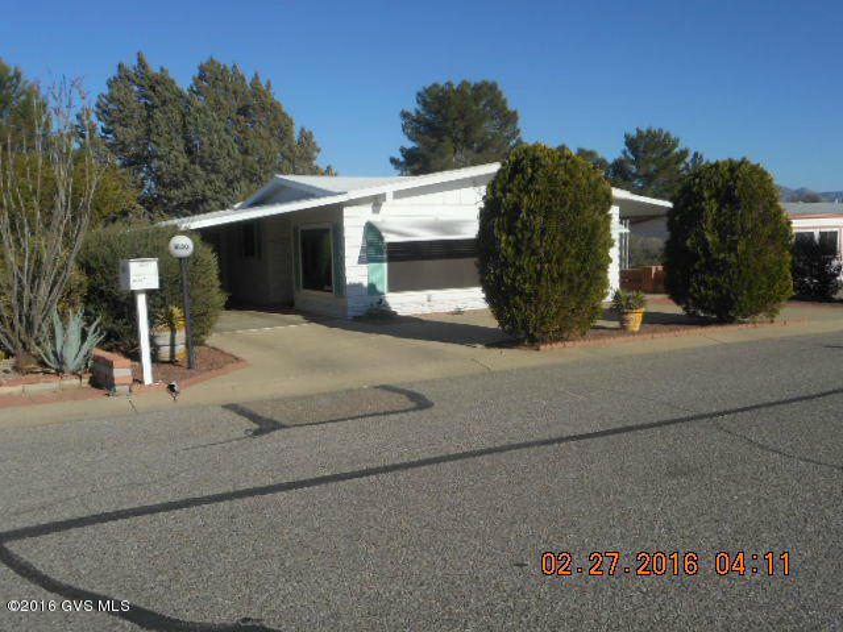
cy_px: 316
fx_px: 828
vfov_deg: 41.8
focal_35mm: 34
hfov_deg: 54.0
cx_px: 422
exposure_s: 1/1000
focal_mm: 6
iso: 80
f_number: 4.2
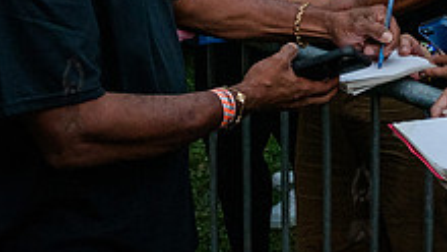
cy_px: -14
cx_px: 341
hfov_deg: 25.8
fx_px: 961
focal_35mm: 81
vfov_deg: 14.6
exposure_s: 1/200
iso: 3200
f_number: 3.5
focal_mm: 24
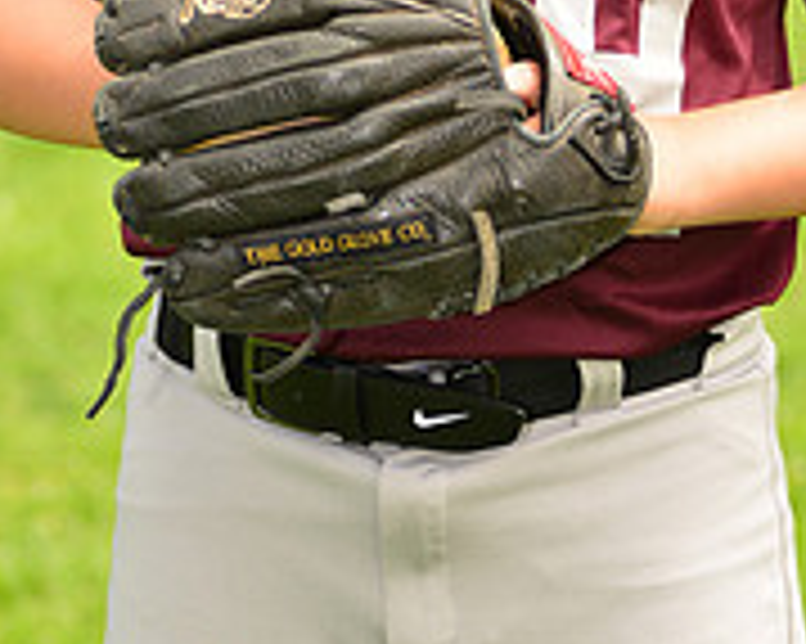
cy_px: -405
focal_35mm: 334
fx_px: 7963
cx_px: 615
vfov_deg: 4.6
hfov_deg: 5.8
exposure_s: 1/250
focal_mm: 110
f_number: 5
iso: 100
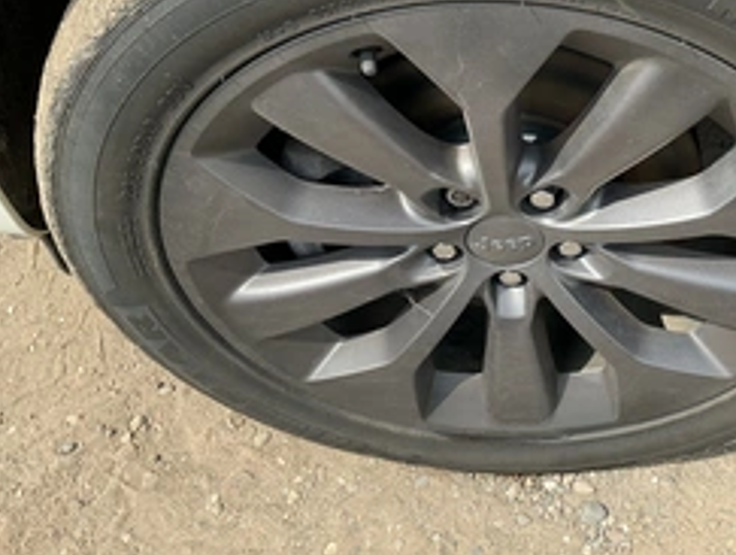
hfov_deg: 40.0
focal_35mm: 46
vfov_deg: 31.0
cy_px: 127
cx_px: 554
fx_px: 979
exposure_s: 1/519
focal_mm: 3
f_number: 1.8
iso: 25
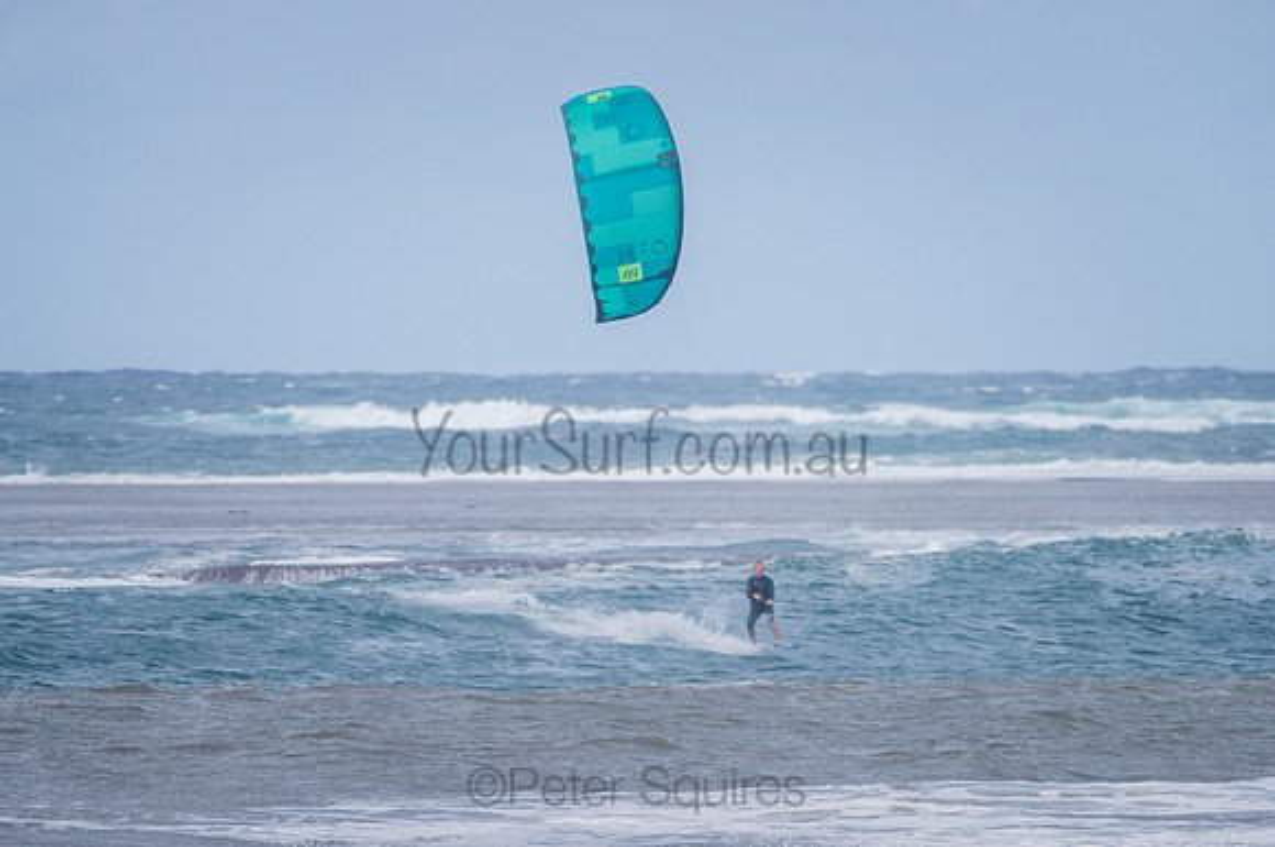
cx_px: 669
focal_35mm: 614
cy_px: 477
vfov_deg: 2.2
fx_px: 21716
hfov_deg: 3.4
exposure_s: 1/1000
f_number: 5.6
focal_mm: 500
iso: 80
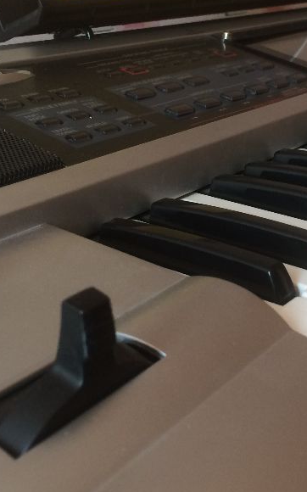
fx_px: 710
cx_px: 264
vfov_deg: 38.1
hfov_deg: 23.9
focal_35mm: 53
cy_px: 203
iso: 40
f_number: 2.2
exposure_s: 1/33
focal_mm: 4.15
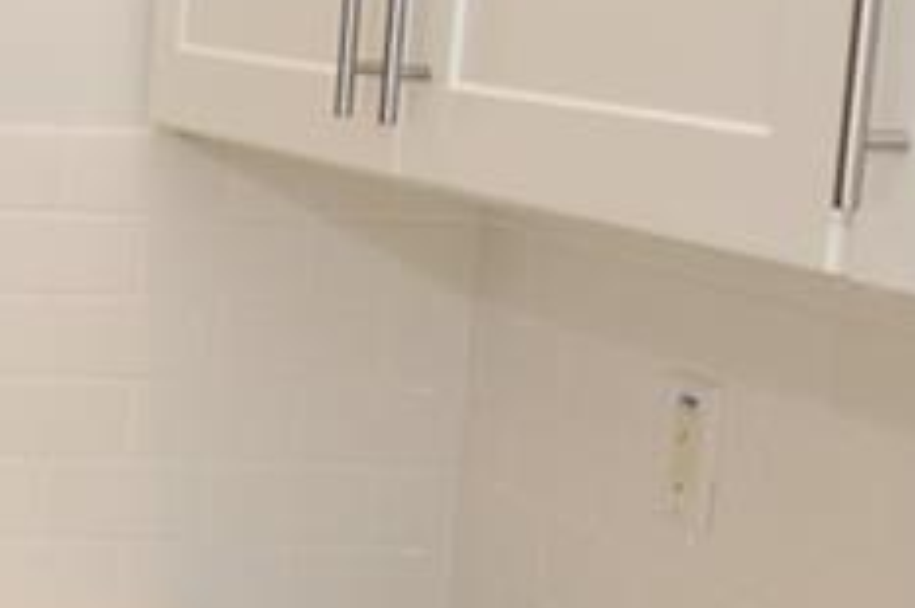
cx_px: -793
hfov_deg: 16.3
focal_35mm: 103
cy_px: 282
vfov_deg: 13.3
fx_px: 2616
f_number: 4
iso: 200
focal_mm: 10
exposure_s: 1/60
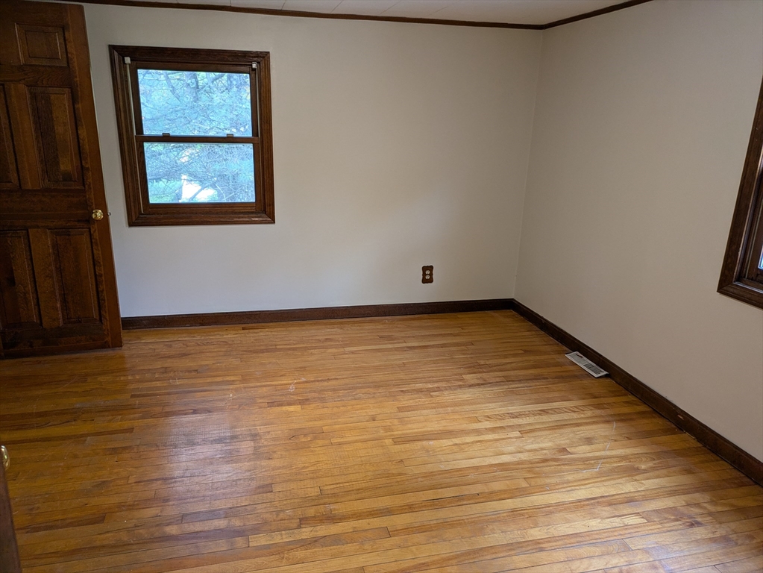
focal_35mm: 25
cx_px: 382
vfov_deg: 54.9
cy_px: 286
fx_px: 551
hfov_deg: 69.4
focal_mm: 5.43
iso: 59
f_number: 1.89
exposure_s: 1/30
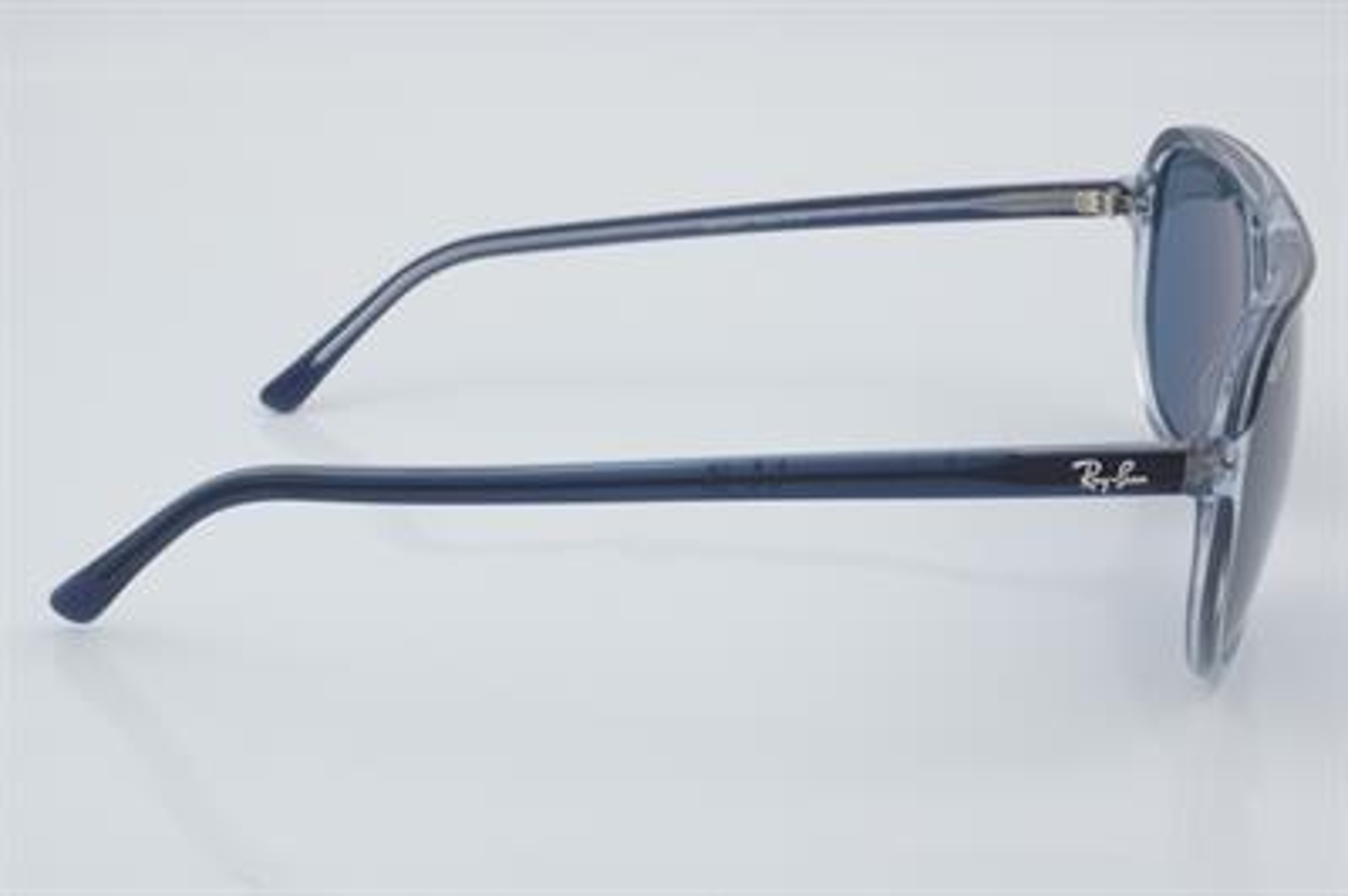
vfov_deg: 18.2
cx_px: 674
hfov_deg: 27.0
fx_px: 2806
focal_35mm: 75
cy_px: 448
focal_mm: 50
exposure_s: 1/4
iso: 100
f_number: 32
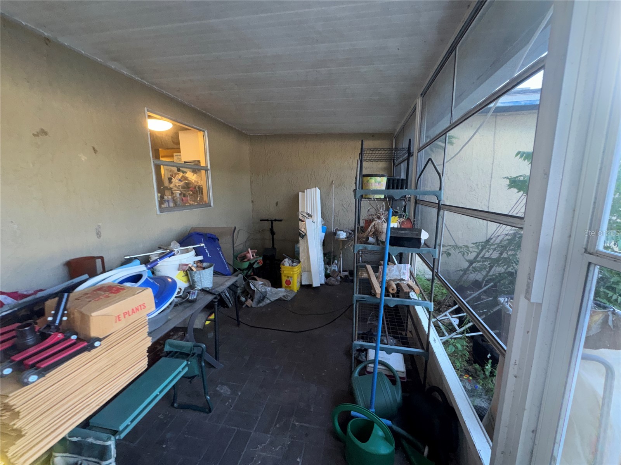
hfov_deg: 102.1
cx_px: 310
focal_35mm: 14
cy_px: 232
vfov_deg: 85.7
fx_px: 251
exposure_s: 1/121
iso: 160
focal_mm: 2.22
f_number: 2.2
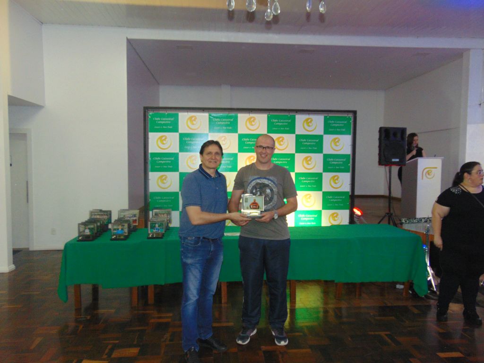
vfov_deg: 54.9
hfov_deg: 69.4
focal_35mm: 25
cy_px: 182
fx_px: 350
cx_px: 242
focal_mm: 4.5
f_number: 3
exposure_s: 1/30
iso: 200
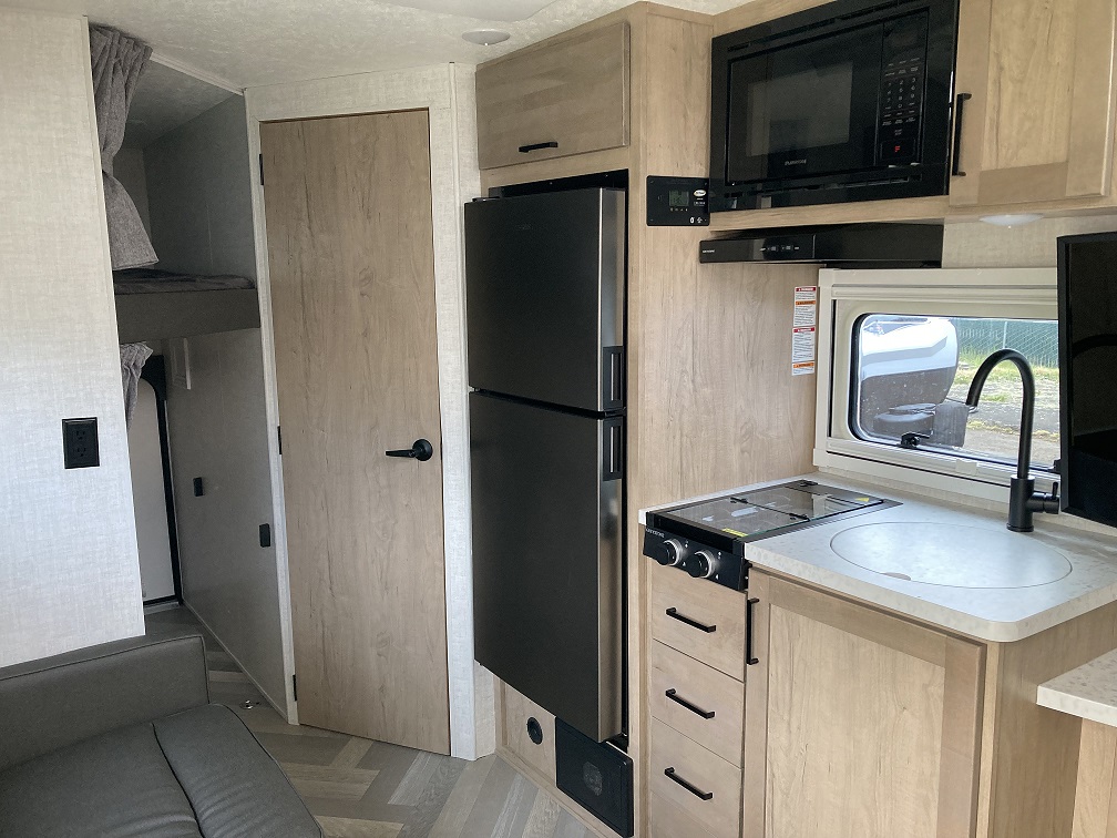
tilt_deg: -10.2
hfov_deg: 63.4
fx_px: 904
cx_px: 558
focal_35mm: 28
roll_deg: +0.2
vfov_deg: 49.7
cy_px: 419
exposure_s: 1/60
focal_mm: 3.99
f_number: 1.8
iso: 160
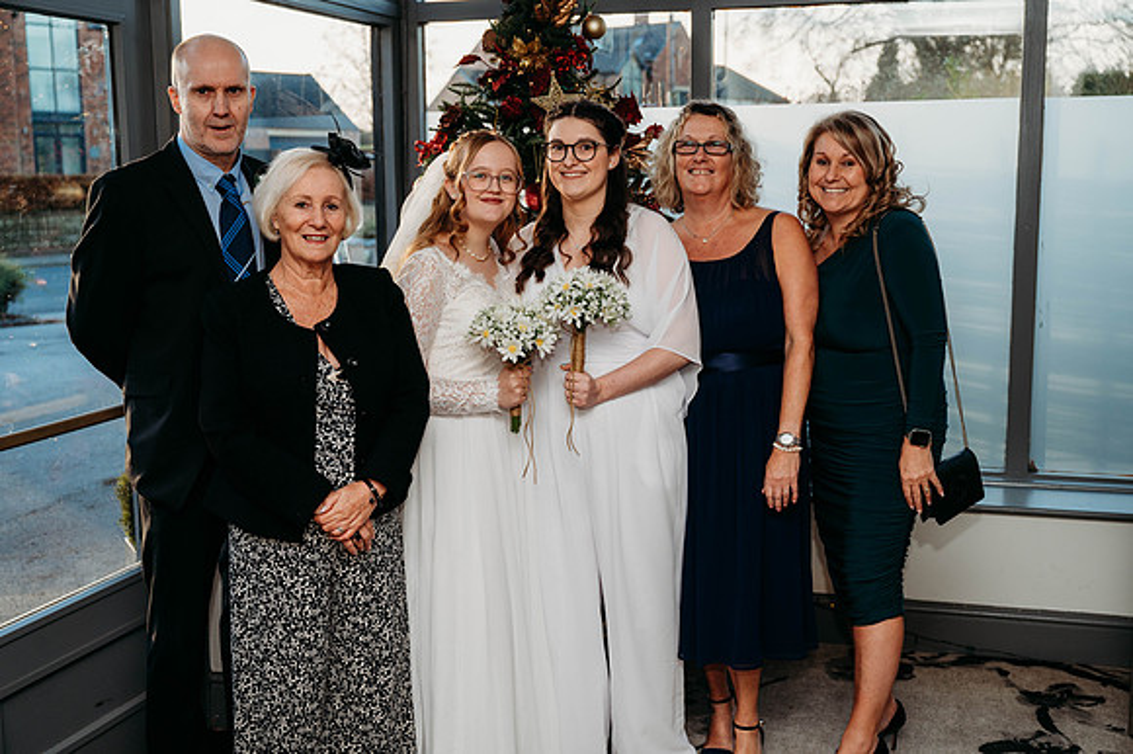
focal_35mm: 41
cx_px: 566
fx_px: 1290
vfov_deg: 32.6
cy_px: 377
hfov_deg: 47.4
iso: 180
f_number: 4
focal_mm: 41
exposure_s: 1/200
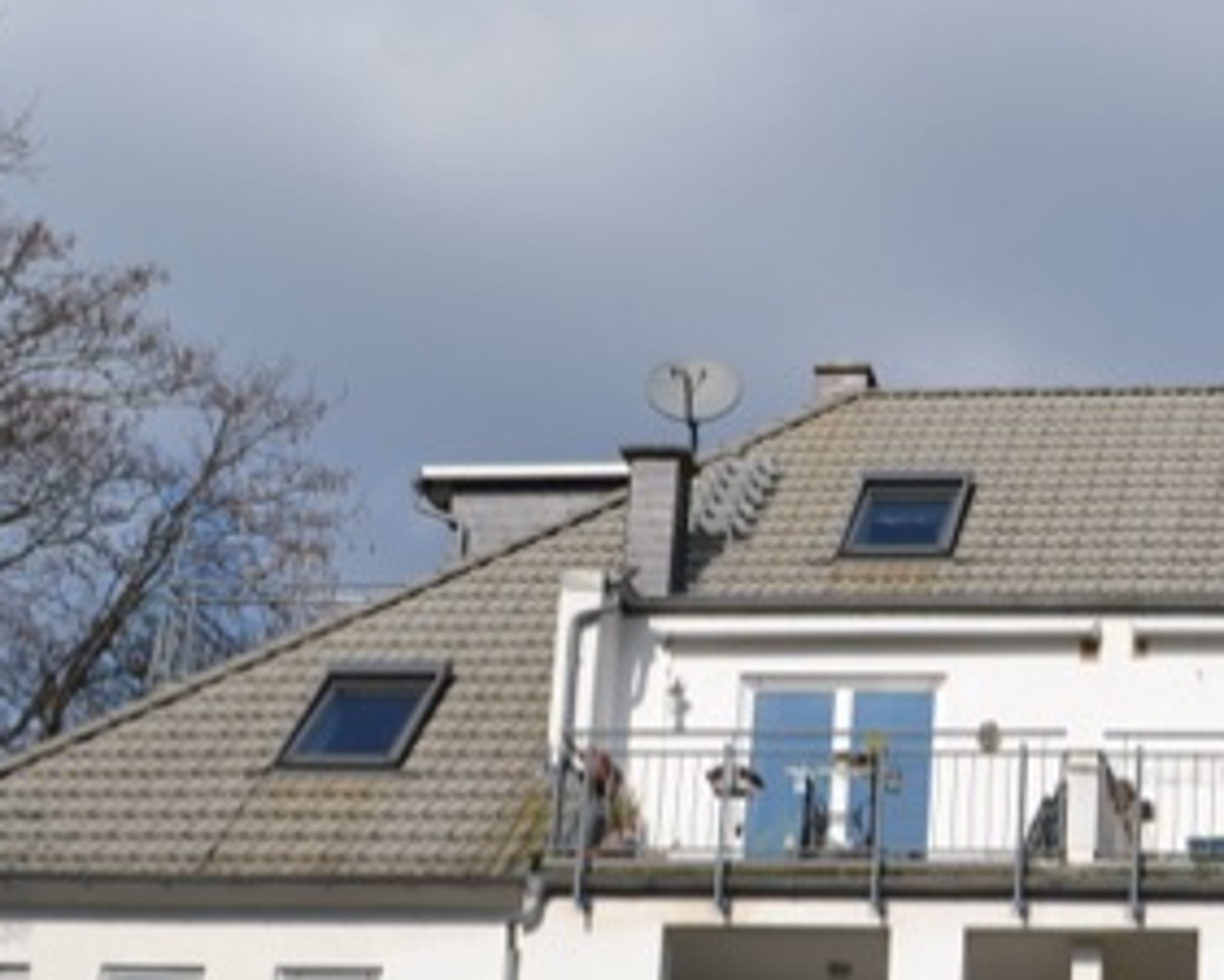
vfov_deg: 18.9
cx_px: 1202
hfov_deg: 23.0
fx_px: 2899
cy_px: 825
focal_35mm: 80
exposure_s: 1/320
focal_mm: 20
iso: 100
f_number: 9
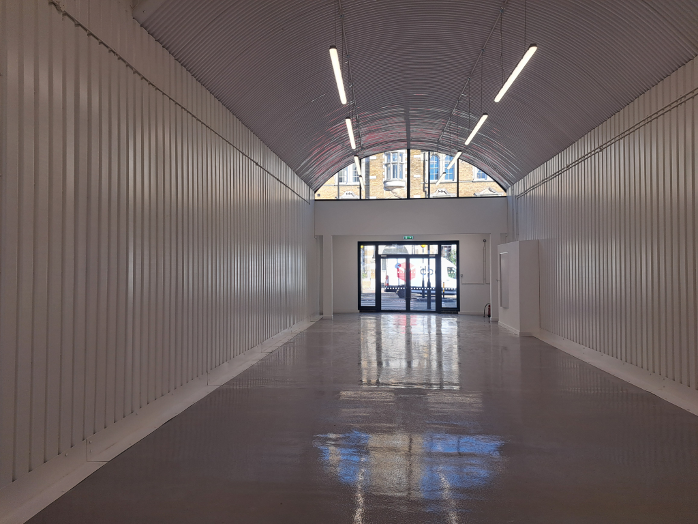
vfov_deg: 56.8
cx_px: 349
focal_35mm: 24
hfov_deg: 71.6
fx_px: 484
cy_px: 262
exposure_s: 1/174
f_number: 1.8
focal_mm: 5.23
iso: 50
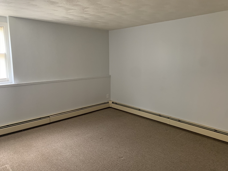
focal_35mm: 26
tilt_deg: -9.0
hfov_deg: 67.3
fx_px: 171
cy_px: 86
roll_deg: -0.2
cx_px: 114
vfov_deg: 53.1
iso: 400
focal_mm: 4.25
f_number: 1.8
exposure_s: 1/42
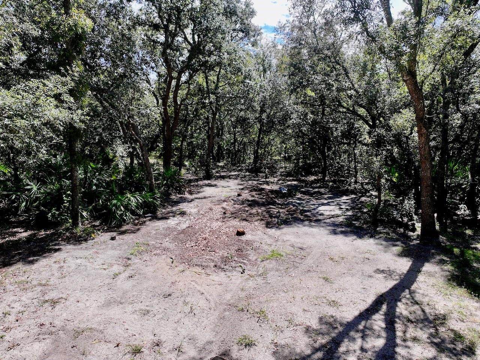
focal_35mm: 24
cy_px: 180
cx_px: 240
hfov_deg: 71.6
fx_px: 333
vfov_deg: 56.8
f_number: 2.8
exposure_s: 1/1600
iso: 190
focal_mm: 12.29
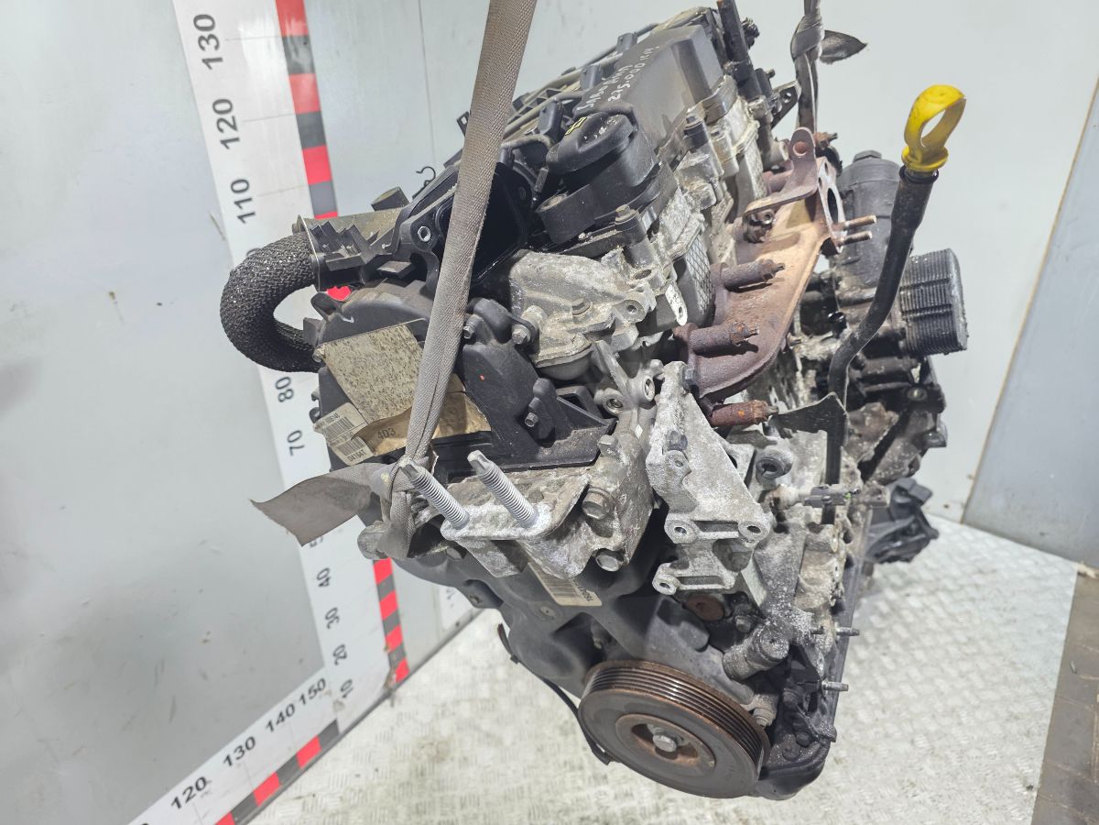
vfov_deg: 58.9
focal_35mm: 23
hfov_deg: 73.9
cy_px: 412
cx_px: 550
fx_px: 730
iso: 400
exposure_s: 1/100
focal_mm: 6.3
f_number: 1.7
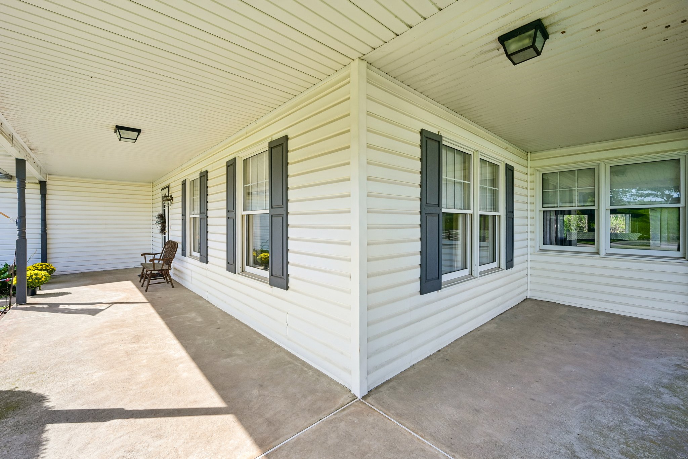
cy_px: 230
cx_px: 344
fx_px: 287
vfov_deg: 77.3
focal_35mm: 15
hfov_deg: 100.4
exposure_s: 1/125
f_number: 8
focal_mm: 15
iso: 100
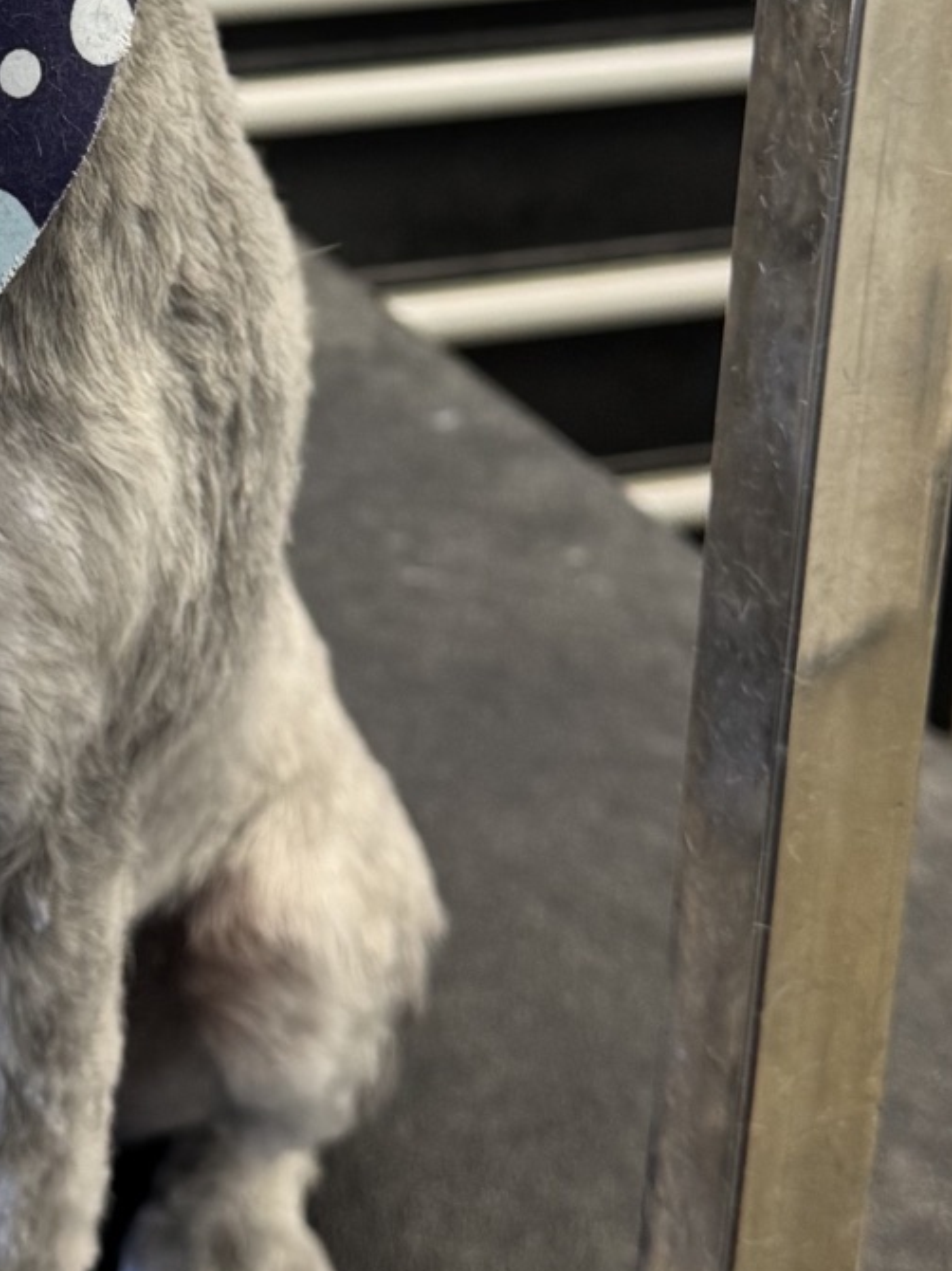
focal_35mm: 86
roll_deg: -0.2
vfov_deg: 21.9
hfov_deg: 16.8
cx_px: 36
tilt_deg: -15.8
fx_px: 3156
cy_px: -8
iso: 160
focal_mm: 6.76
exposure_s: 1/120
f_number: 1.78
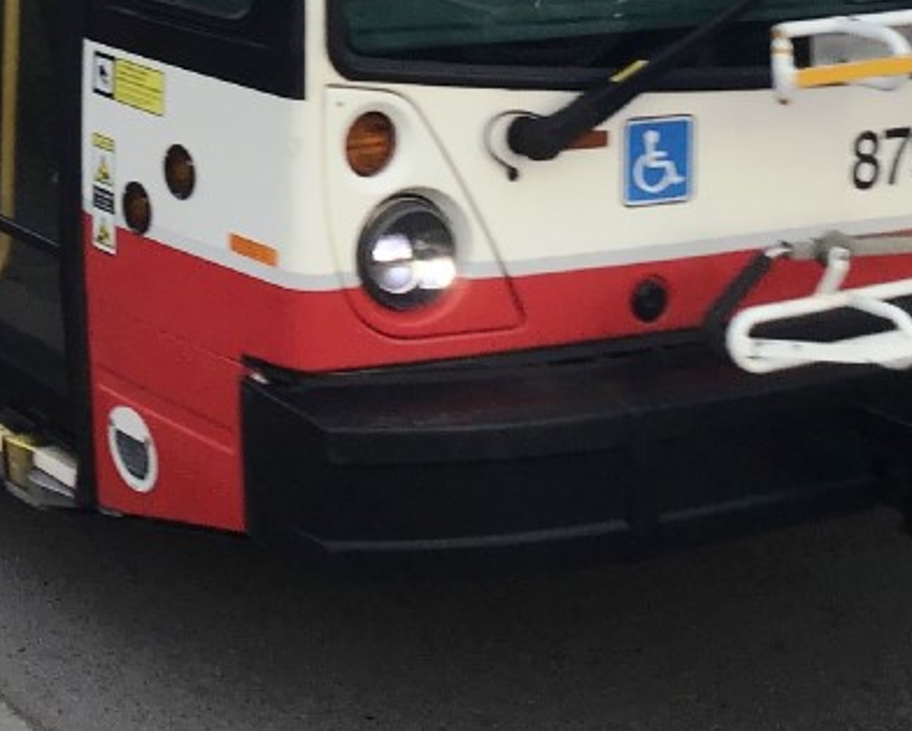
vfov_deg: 18.7
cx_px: 212
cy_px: -79
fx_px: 2133
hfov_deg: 23.8
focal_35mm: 79
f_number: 2.4
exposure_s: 1/413
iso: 25
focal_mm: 3.3
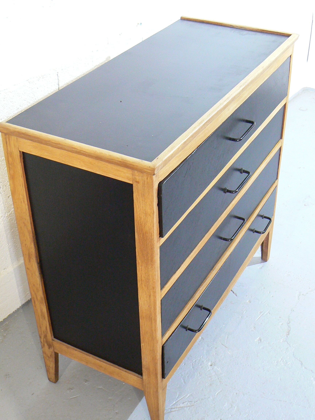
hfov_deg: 30.9
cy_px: 210
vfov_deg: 40.4
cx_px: 158
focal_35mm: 47
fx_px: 570
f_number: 2.8
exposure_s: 1/10
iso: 200
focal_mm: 6.4
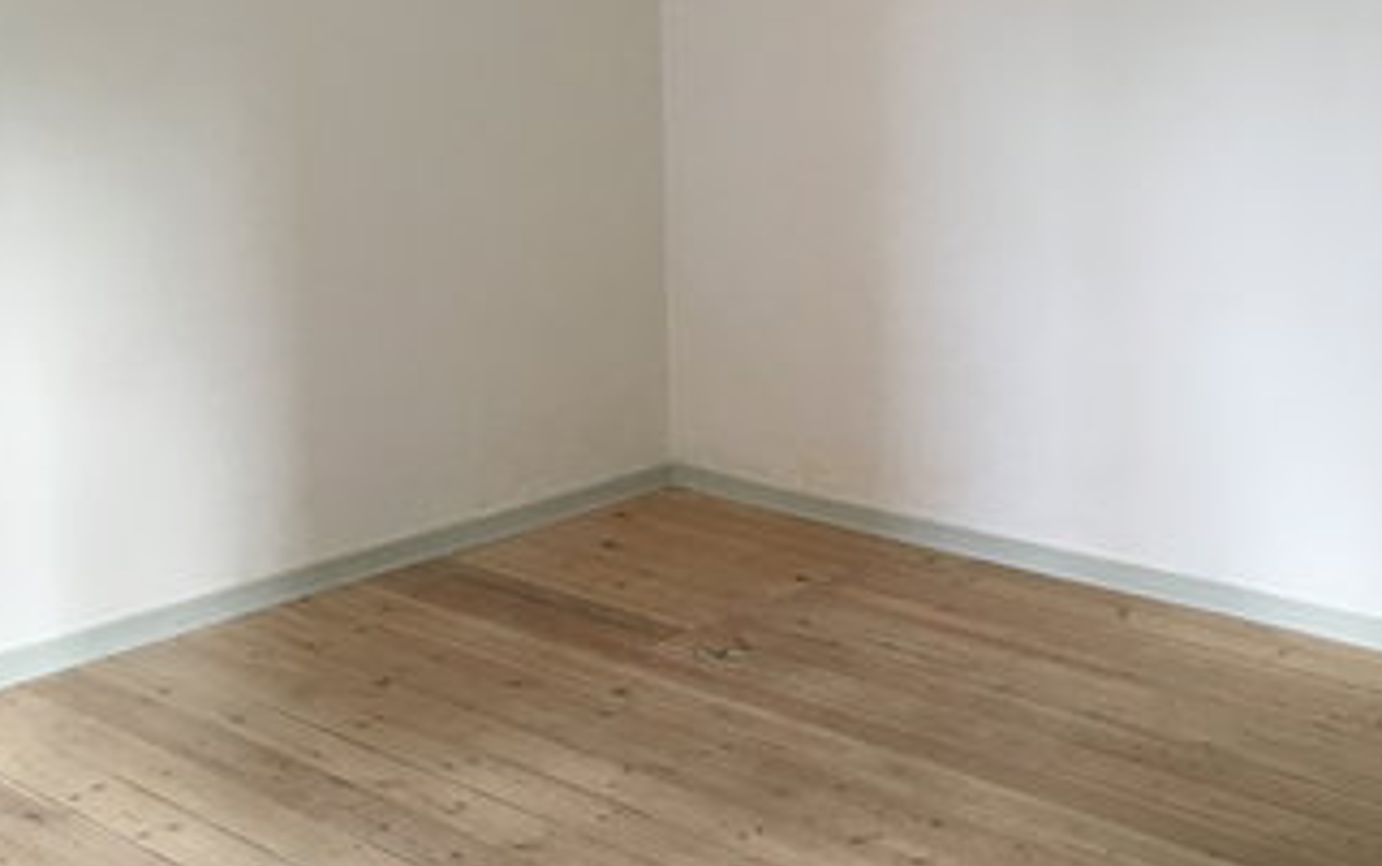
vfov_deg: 25.1
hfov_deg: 39.5
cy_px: 235
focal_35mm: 51
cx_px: 762
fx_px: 1922
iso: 50
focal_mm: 4.15
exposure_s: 1/33
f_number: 2.2
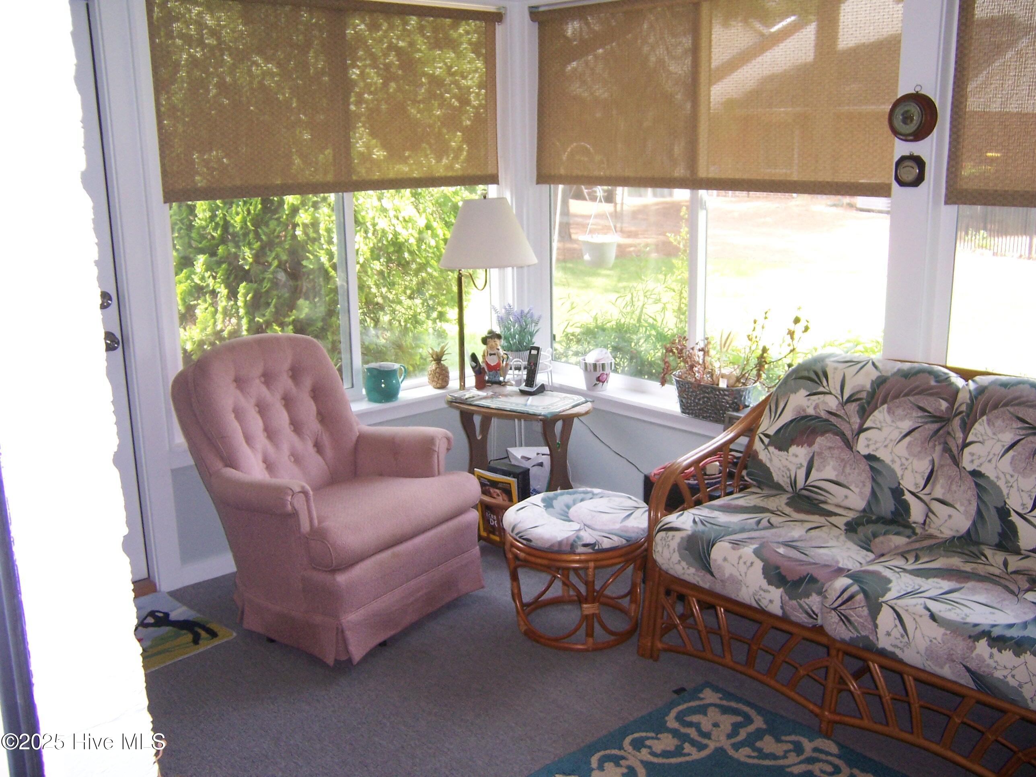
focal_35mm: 33
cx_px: 518
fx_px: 988
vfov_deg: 42.9
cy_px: 388
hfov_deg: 55.4
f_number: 2.8
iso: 140
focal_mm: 5.5
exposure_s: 1/60
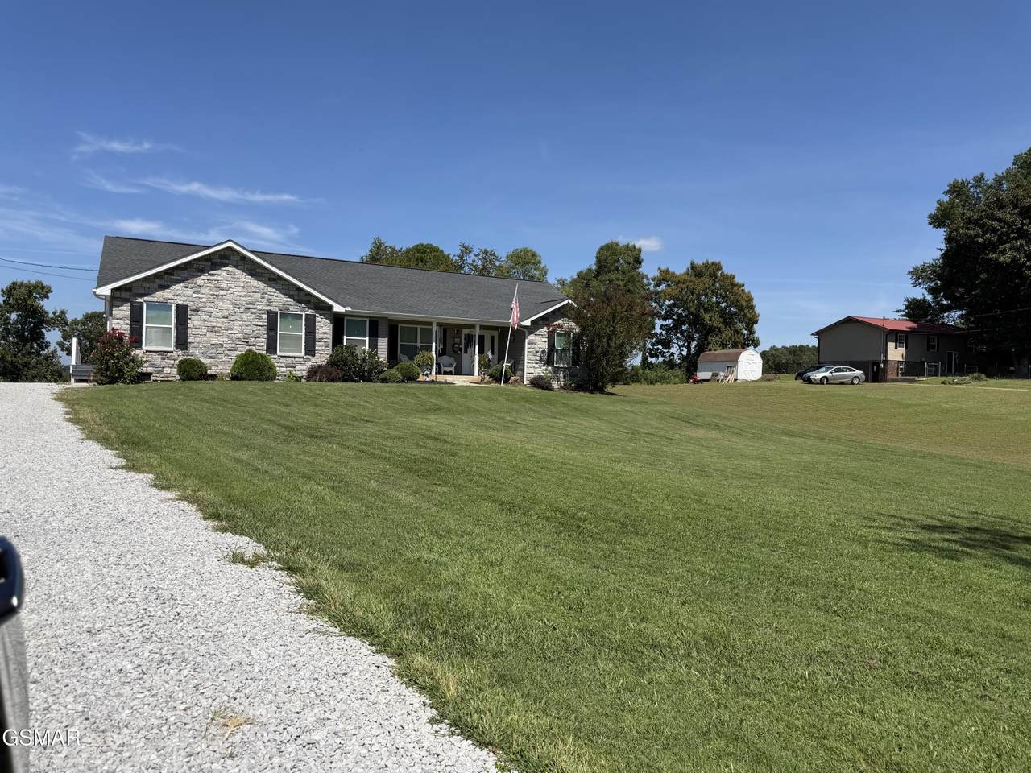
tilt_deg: +0.9
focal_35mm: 24
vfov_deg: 56.8
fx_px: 715
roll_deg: -0.8
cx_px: 516
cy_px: 386
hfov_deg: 71.6
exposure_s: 1/5319
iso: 80
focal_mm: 6.76
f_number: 1.78
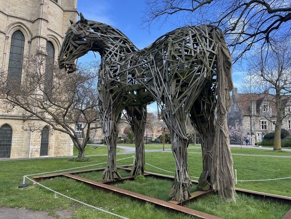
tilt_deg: +6.5
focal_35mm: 26
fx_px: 219
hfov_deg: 67.3
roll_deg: -1.9
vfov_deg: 53.1
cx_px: 146
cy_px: 110
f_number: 1.6
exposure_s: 1/701
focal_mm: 5.1
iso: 50
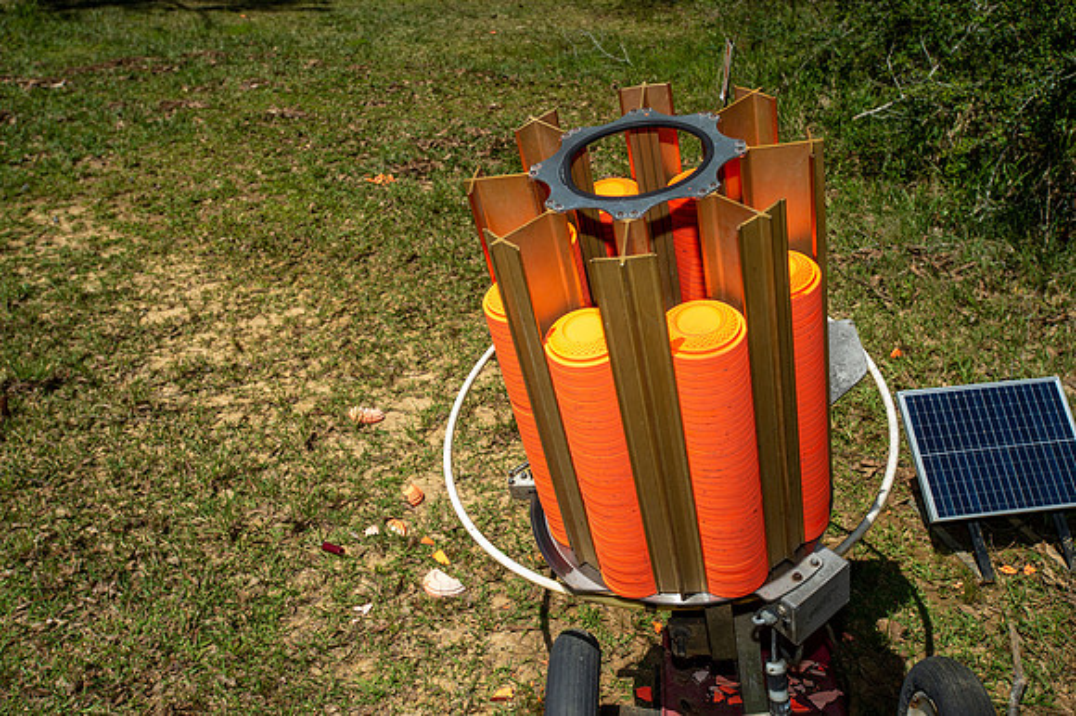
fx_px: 1045
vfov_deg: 37.8
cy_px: 358
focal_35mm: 35
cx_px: 538
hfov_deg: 54.5
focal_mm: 35
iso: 100
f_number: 8
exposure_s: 1/250
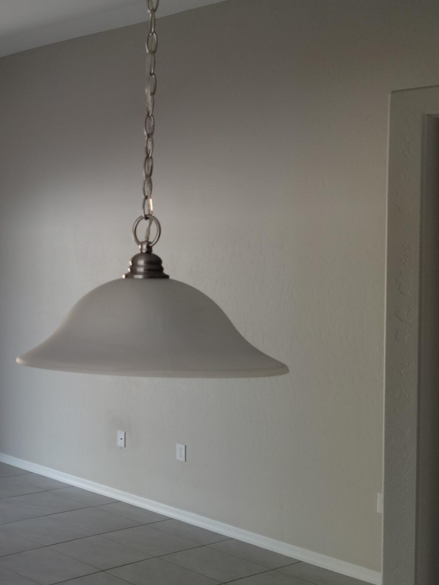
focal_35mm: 54
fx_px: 913
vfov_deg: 35.4
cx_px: -107
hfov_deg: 24.2
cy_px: 232
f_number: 2
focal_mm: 5.9
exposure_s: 1/59
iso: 50
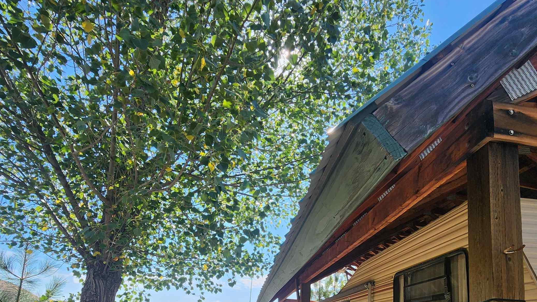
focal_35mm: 21
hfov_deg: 83.8
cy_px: 284
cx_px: 278
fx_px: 299
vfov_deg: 47.0
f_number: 2.2
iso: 50
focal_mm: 2.2
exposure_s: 1/965
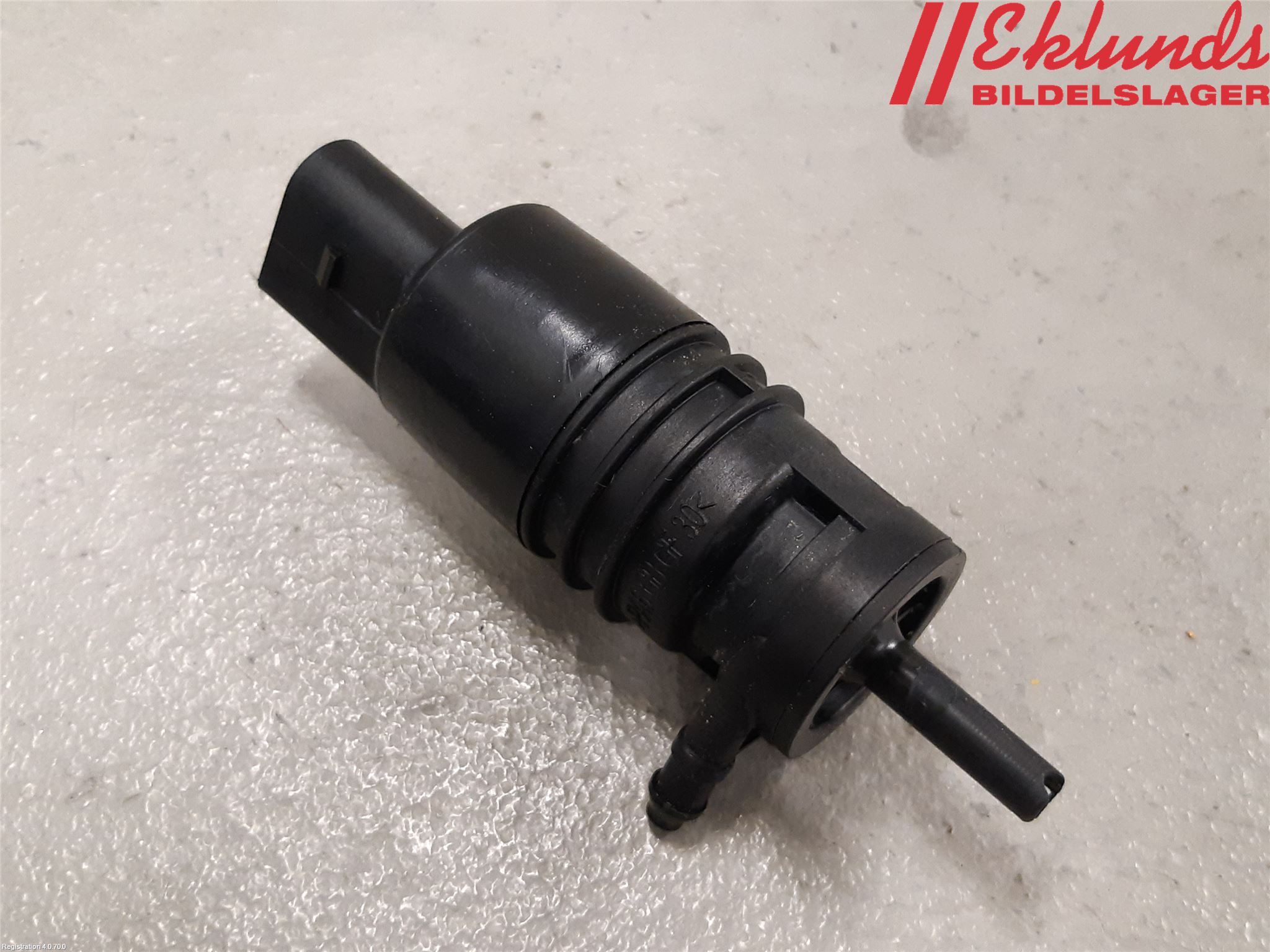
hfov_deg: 67.3
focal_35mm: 26
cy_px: 476
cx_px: 635
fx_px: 954
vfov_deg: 53.1
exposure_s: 1/50
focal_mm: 3.93
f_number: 1.7
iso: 250
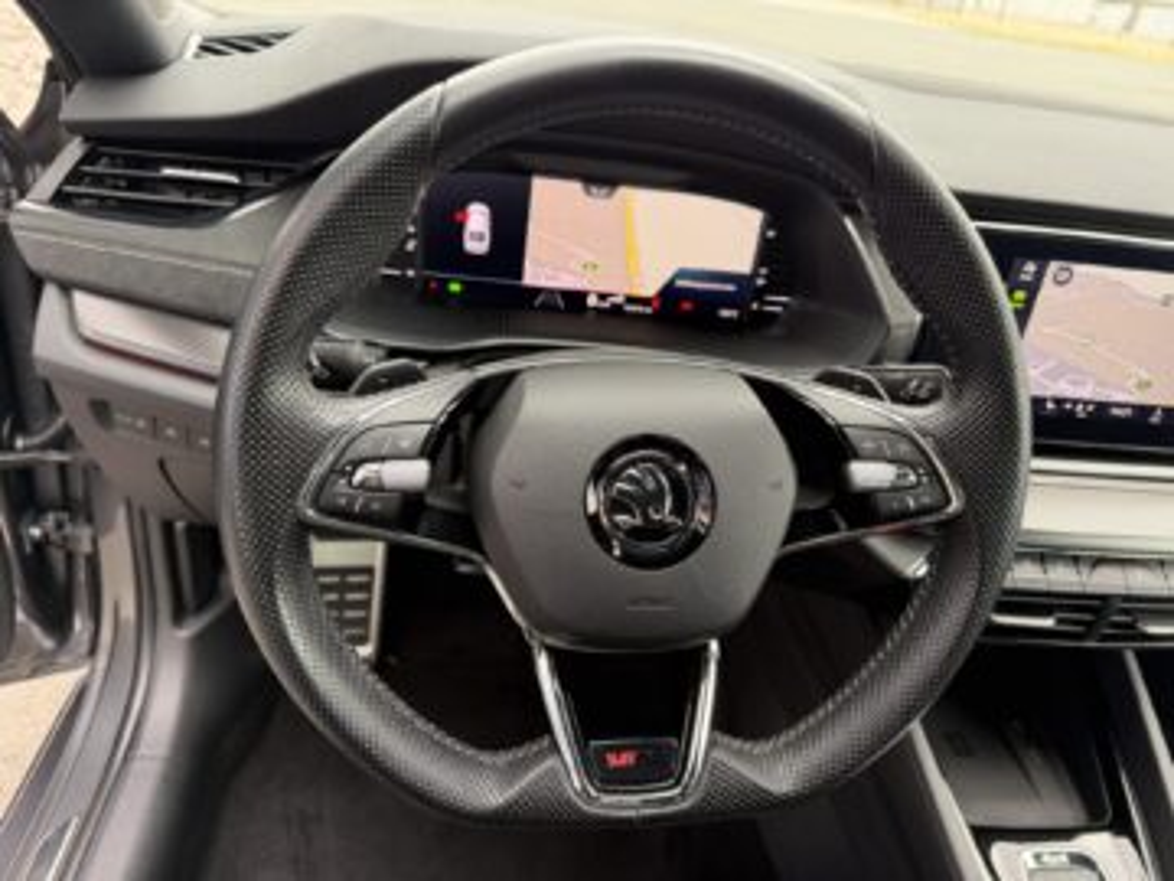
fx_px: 814
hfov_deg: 71.6
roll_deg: -6.9
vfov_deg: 56.8
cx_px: 587
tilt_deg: -33.0
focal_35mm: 24
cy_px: 440
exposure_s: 1/116
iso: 200
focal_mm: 6.76
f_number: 1.78
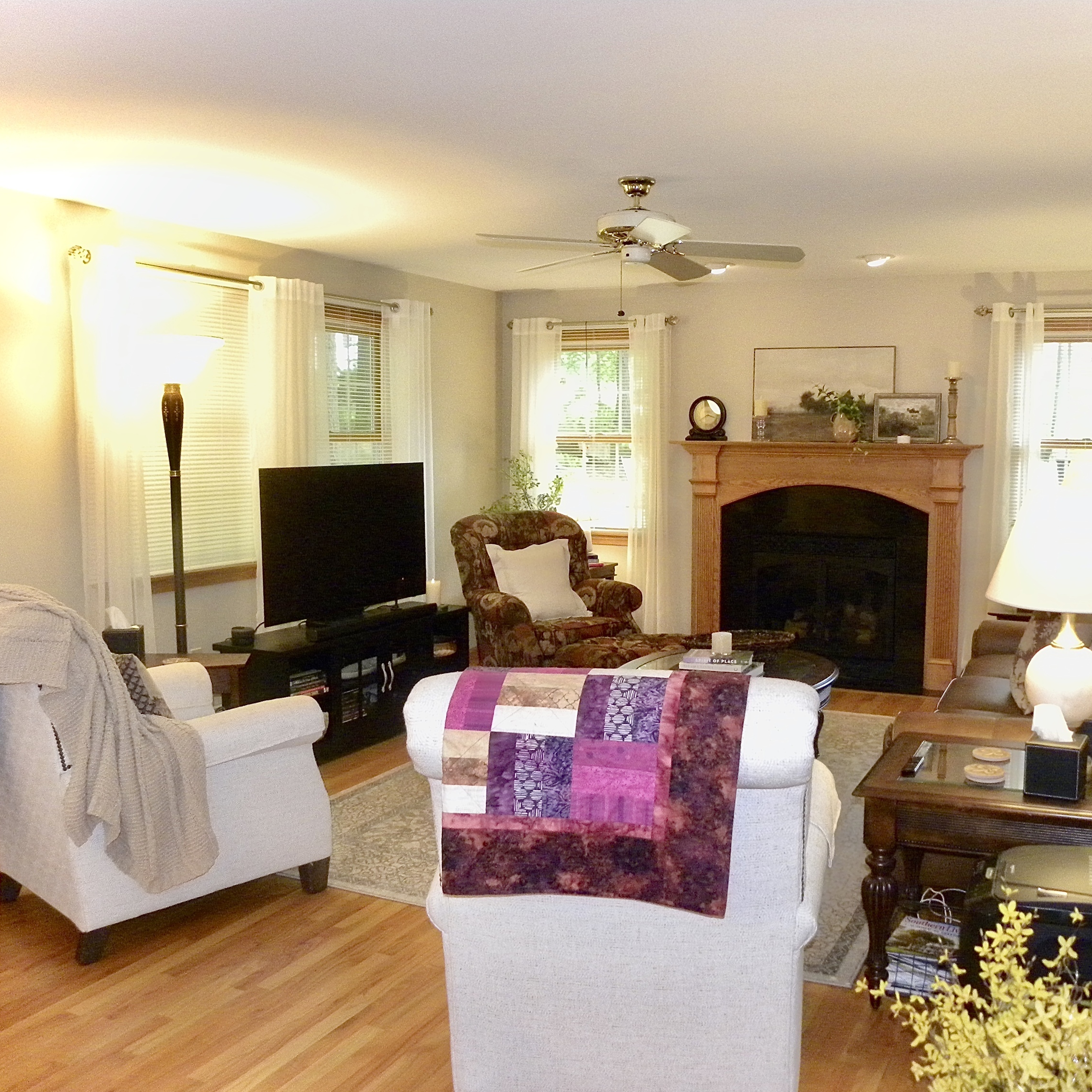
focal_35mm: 31
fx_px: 1106
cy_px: 548
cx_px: 663
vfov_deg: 52.5
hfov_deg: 52.1
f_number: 2.8
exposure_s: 1/26
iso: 400
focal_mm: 4.6
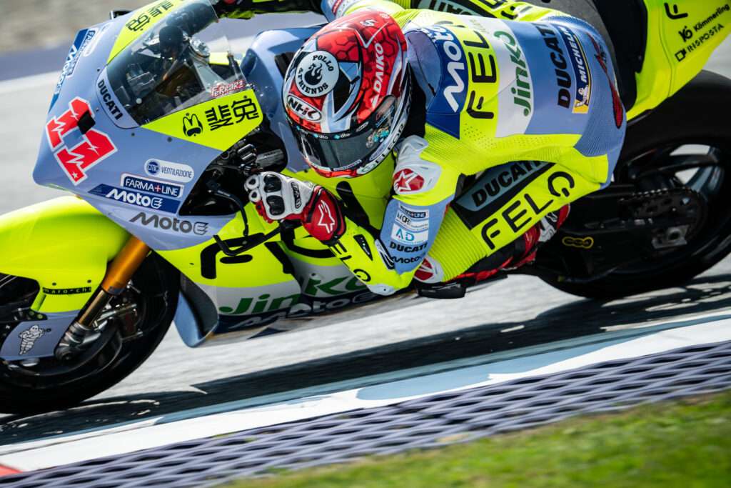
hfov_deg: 5.2
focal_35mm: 400
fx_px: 8123
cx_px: 366
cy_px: 244
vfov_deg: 3.4
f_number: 5
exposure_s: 1/1250
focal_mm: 400
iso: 160
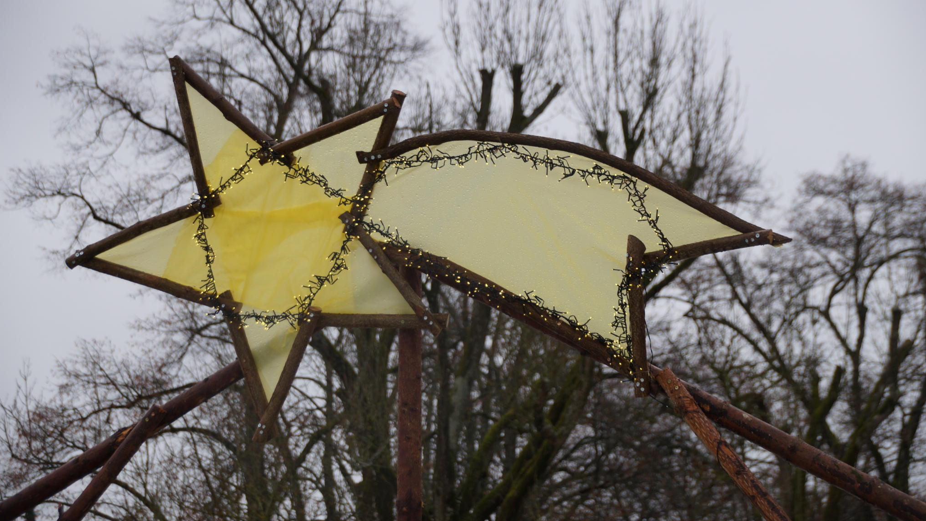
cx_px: 462
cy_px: 222
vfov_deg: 8.5
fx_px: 3486
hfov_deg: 15.1
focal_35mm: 142
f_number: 5.6
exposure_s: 1/160
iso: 200
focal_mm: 90
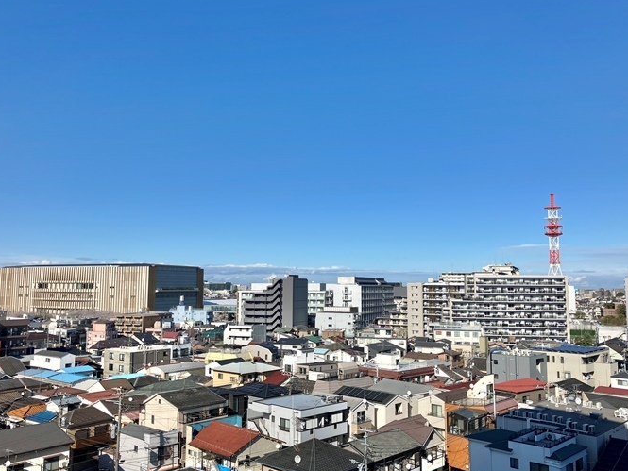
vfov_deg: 44.2
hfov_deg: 56.8
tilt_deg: +6.6
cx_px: 317
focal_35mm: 32
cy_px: 233
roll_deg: +0.2
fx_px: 581
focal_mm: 3.99
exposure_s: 1/3745
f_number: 1.8
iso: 32
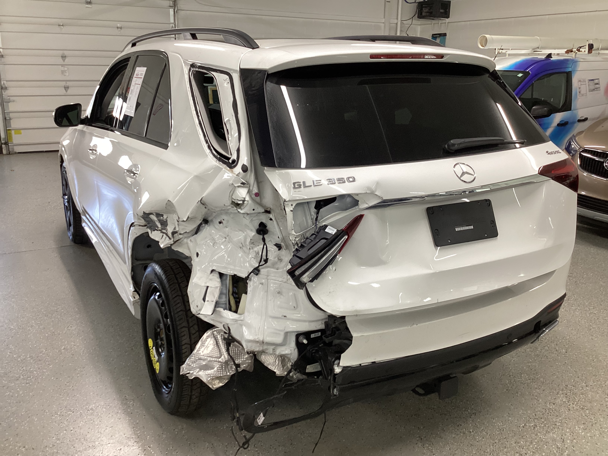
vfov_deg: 45.4
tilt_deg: -17.1
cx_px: 304
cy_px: 228
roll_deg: -1.7
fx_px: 544
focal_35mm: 31
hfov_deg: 58.4
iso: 100
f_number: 2.4
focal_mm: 3.3
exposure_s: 1/50
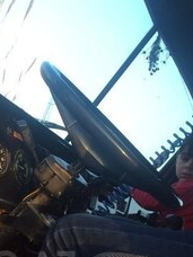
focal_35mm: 63
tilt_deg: -7.9
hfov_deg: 22.2
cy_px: 264
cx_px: -11
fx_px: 468
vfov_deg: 28.6
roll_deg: -17.7
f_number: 2.2
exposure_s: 1/108
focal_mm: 4.15
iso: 32
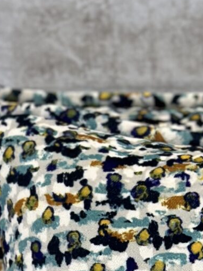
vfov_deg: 8.0
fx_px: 1886
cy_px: 461
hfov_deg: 6.1
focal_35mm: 241
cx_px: 334
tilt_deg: -13.8
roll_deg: +0.4
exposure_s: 1/170
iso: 100
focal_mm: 6.86
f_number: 1.78
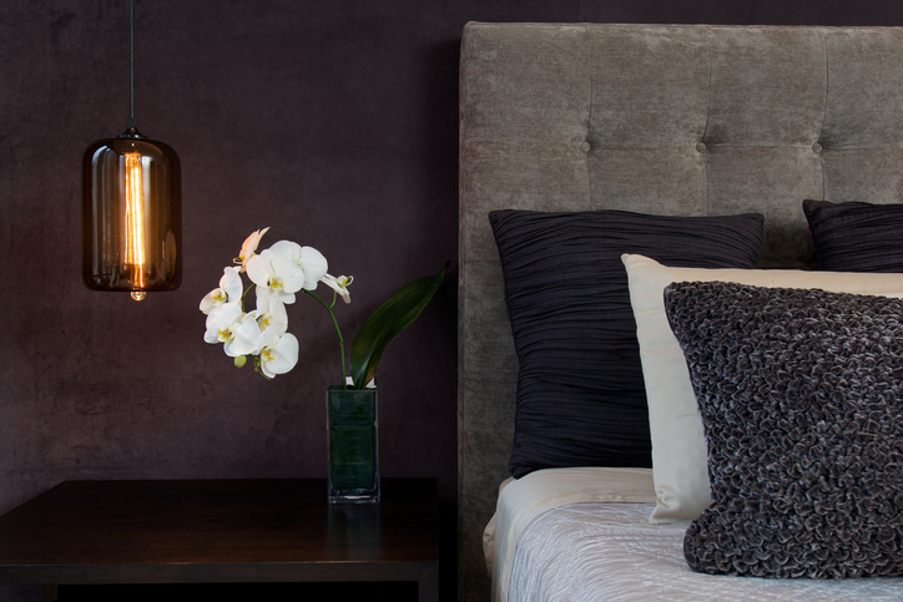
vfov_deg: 36.9
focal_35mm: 36
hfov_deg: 53.1
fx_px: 903
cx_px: 452
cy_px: 301
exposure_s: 1/3
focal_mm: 24
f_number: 5.6
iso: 100
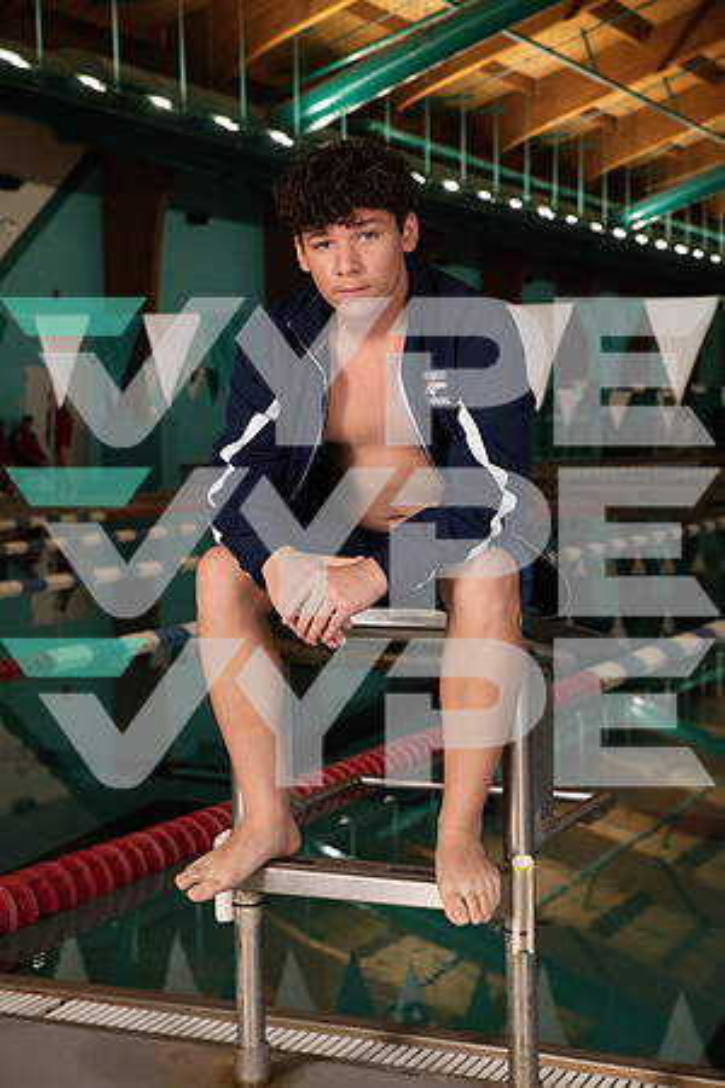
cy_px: 544
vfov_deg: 31.0
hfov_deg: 20.9
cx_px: 362
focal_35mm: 65
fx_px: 1963
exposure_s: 1/320
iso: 800
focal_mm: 65
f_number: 7.1
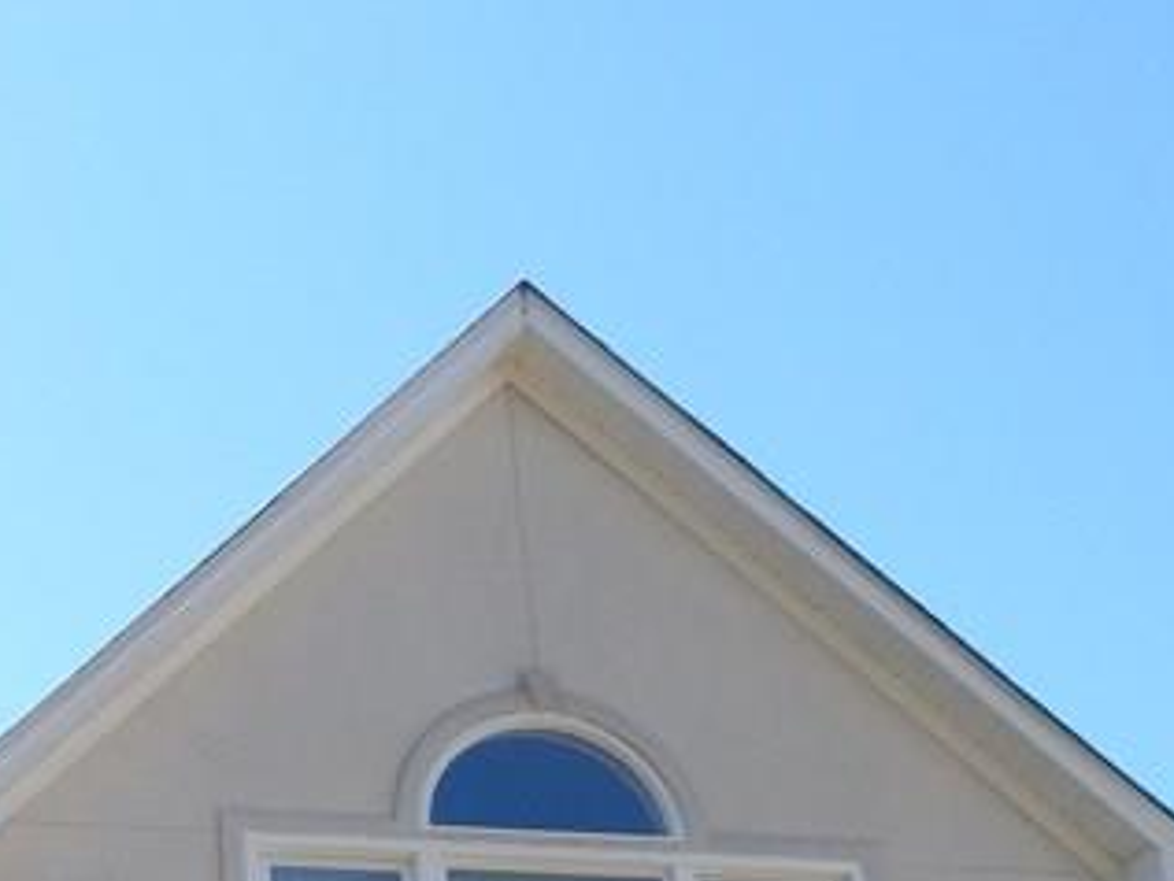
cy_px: 1325
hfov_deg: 24.1
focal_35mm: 71
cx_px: -344
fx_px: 2409
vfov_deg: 18.4
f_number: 3
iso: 125
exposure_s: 1/800
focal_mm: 4
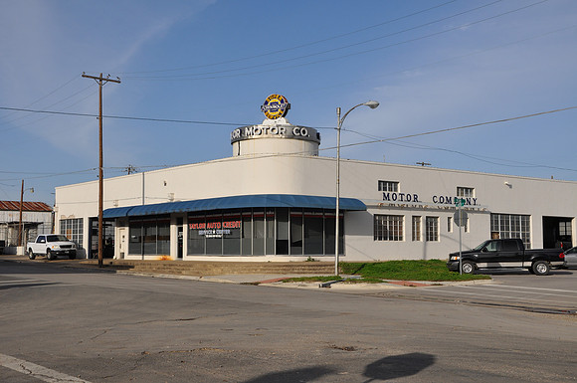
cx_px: 288
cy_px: 192
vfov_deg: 29.8
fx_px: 720
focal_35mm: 45
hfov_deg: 43.7
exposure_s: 1/400
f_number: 10
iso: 200
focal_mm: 30
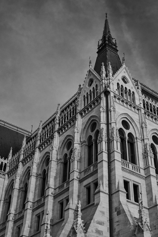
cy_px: 118
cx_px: 79
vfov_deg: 39.6
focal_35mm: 50
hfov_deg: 27.0
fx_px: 329
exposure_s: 1/125
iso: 100
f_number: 8
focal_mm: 50
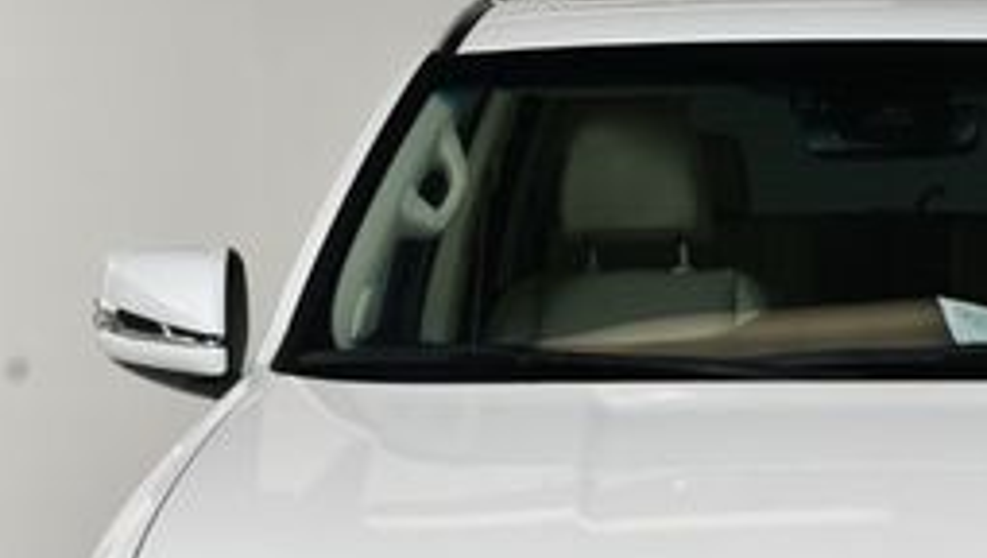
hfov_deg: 16.8
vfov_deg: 9.5
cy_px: 748
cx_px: 882
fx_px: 3301
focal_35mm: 126
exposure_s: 1/160
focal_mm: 32
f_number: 13
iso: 100
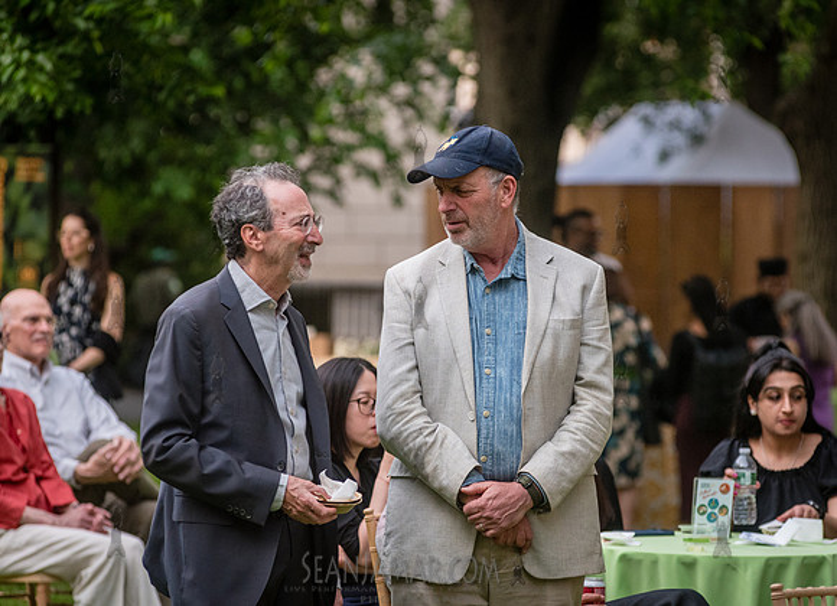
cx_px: 482
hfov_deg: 9.6
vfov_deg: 7.0
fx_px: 4959
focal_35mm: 208
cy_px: 284
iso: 2000
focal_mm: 185
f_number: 5
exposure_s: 1/500
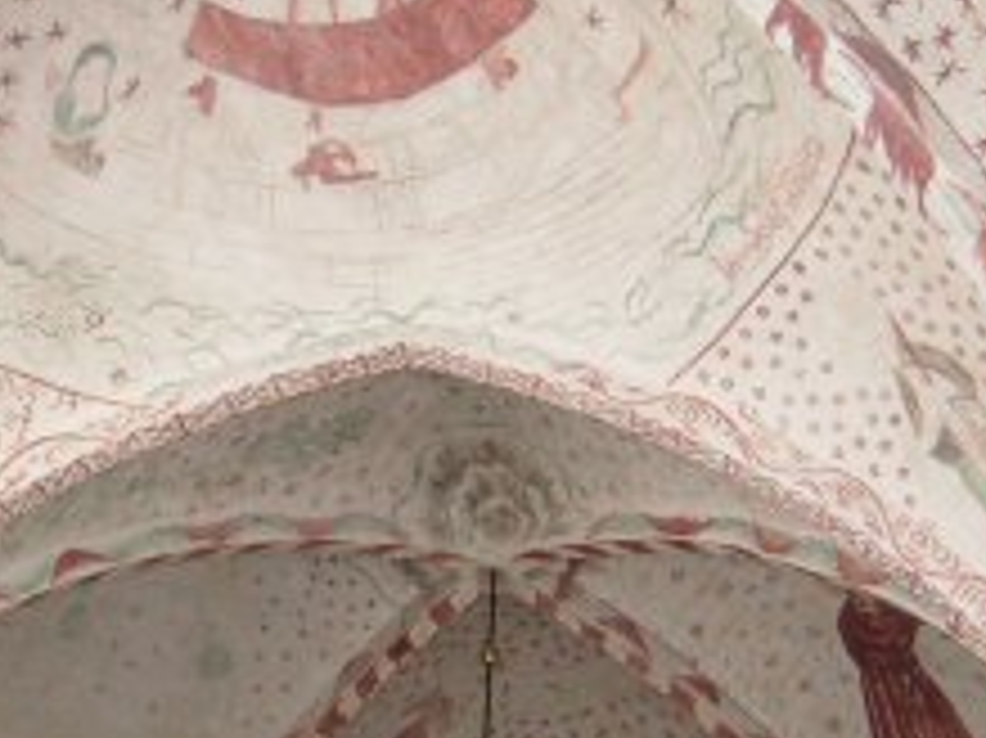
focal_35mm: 70
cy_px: 551
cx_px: 353
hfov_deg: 27.7
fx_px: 1993
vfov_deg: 20.8
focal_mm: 7.5
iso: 200
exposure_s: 1/128
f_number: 2.7
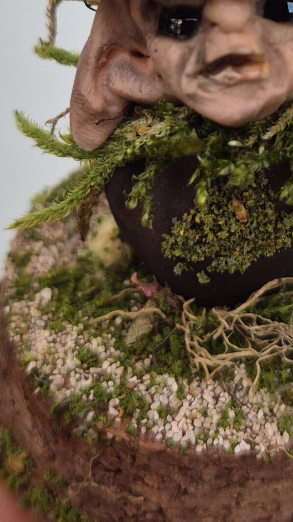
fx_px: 829
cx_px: 247
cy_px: 81
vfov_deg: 33.5
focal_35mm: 60
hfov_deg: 19.8
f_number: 1.8
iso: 50
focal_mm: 5.4
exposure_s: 1/180
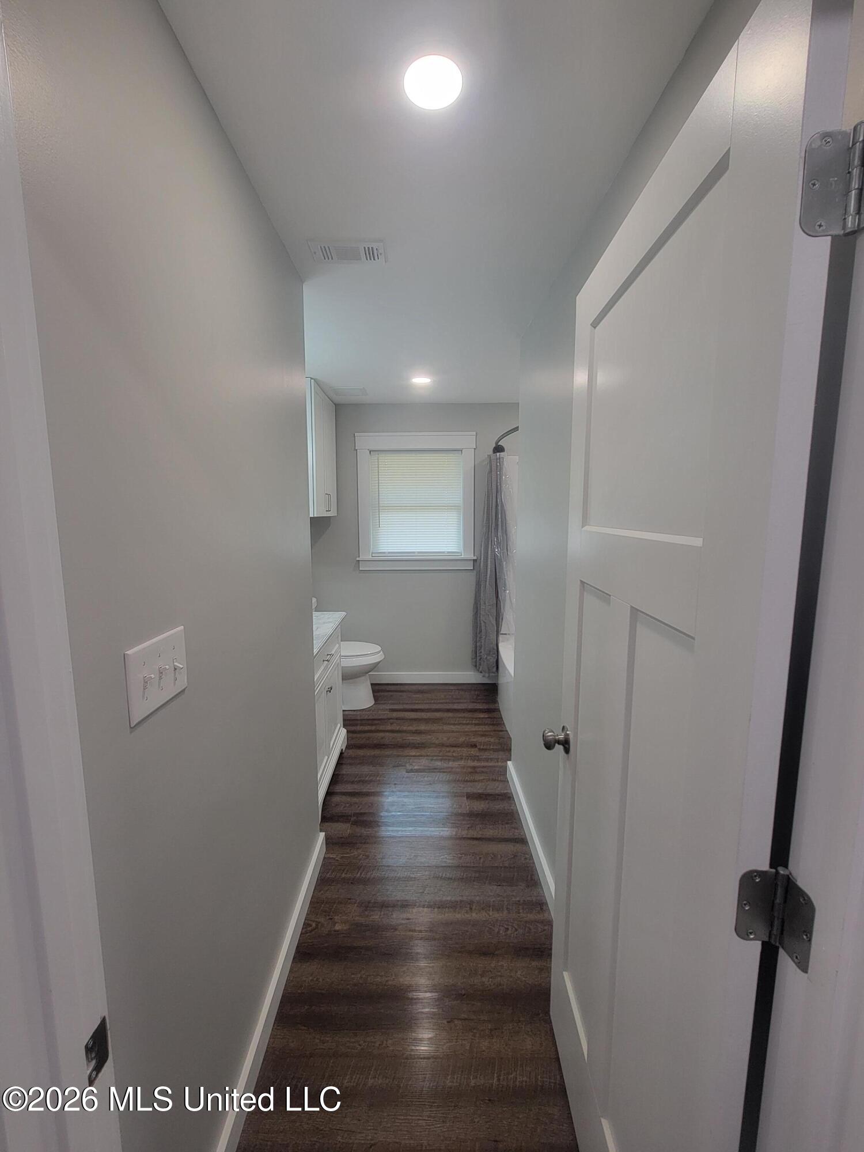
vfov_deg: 106.2
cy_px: 576
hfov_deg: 89.9
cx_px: 432
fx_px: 433
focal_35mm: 13
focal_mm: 2.2
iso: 100
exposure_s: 1/60
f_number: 2.2
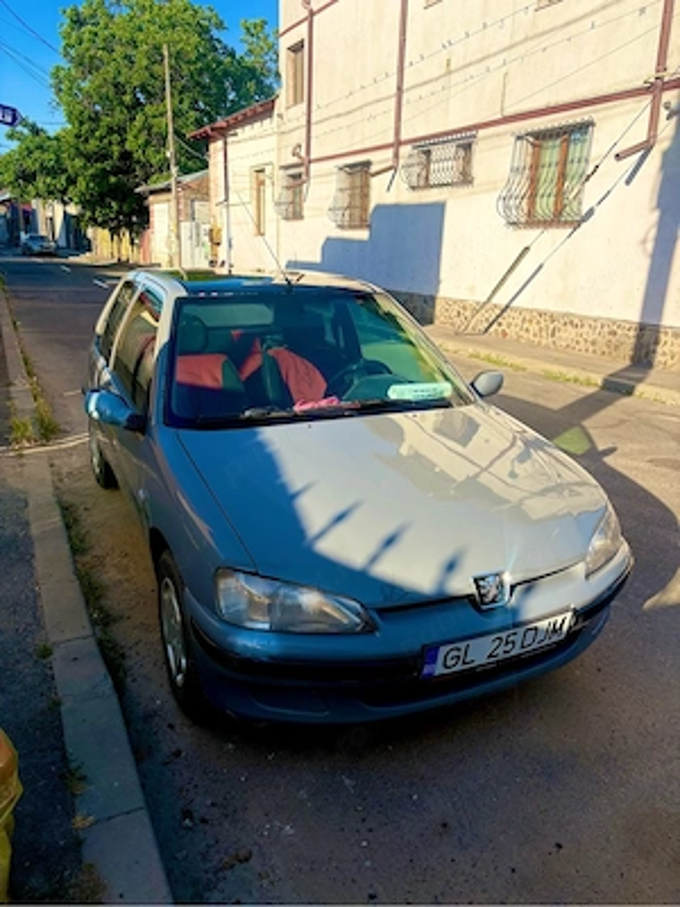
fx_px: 681
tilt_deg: -17.0
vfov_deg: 67.3
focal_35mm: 26
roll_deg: -2.7
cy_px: 454
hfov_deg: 53.1
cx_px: 340
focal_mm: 5.96
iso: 50
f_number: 1.6
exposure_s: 1/2075
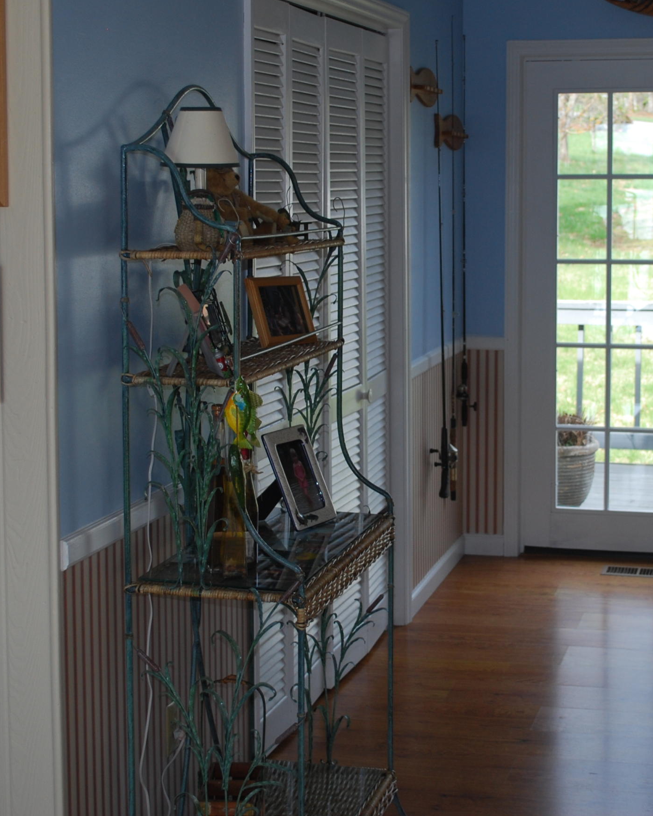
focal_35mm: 63
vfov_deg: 30.0
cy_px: 348
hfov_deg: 24.1
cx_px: 435
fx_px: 1522
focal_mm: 26
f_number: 4.5
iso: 200
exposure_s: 1/100
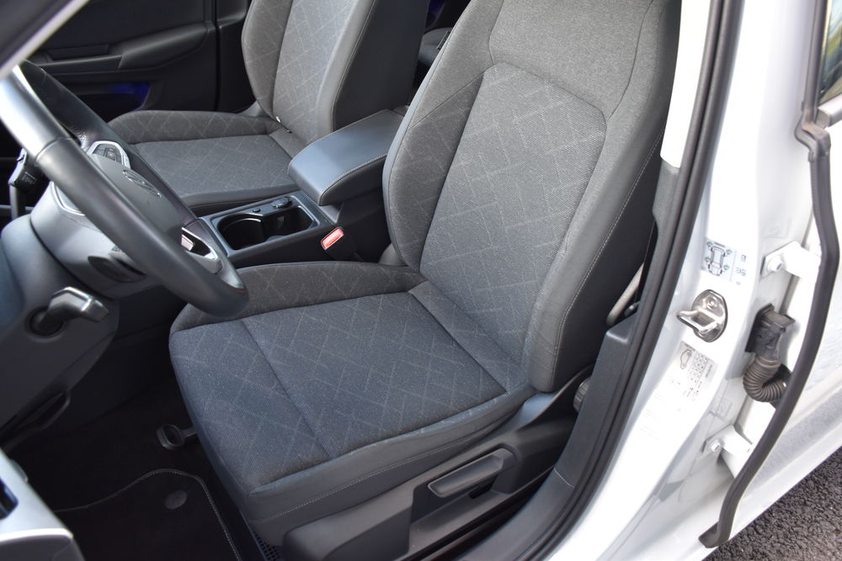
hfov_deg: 61.9
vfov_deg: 43.6
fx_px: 702
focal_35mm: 30
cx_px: 421
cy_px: 280
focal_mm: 20
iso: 450
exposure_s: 1/60
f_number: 4
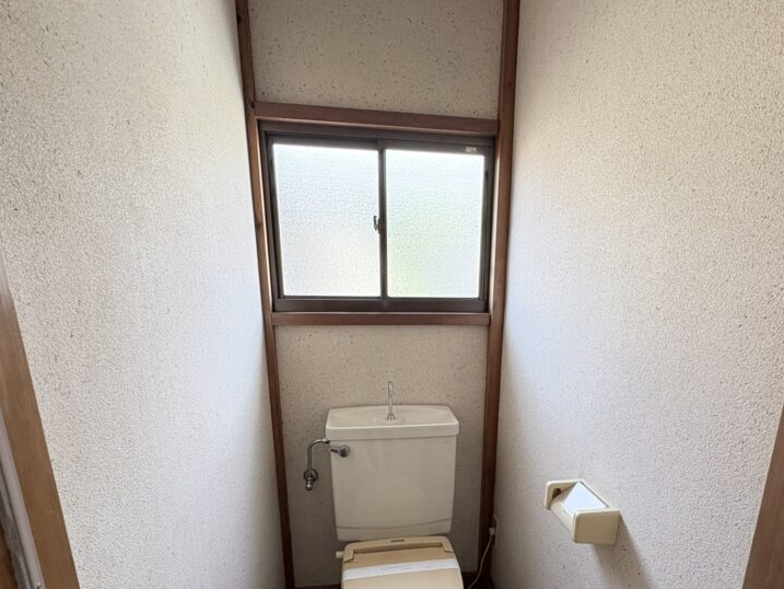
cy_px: 401
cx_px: 436
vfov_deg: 64.0
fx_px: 453
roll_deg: -0.1
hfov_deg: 81.4
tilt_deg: -15.3
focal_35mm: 20
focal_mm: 2.22
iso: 160
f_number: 2.2
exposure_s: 1/99
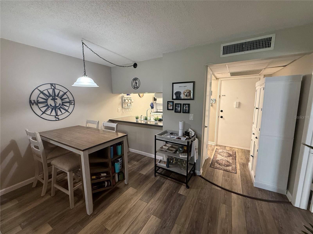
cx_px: 156
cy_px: 117
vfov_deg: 85.7
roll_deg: -0.2
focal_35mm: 14
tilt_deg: -8.2
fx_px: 127
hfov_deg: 102.1
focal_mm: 2.22
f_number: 2.2
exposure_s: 1/60
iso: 320
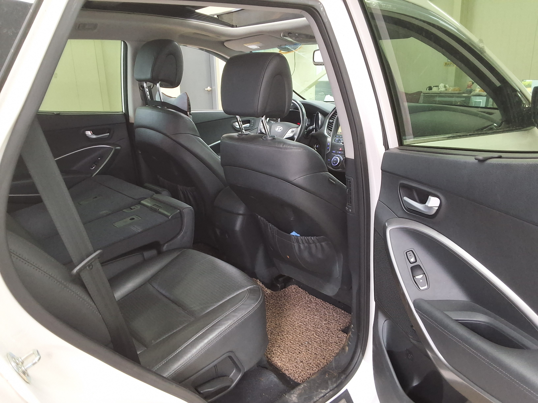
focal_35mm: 28
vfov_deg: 49.7
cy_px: 202
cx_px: 269
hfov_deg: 63.4
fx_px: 435
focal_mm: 2.91
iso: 80
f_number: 1.9
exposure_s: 1/40
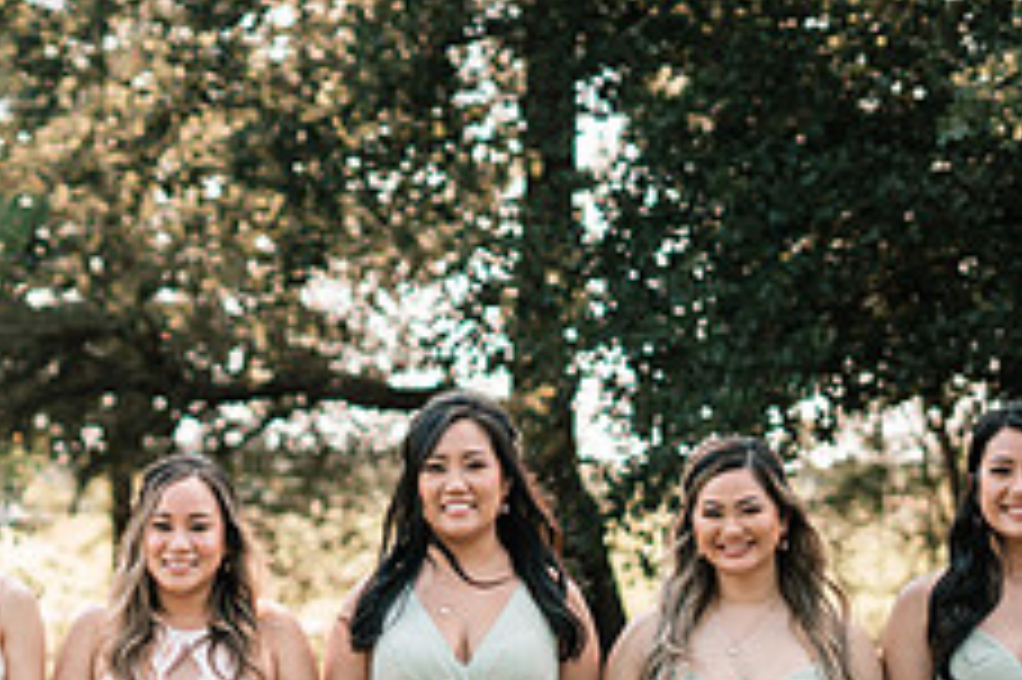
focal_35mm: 128
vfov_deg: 10.7
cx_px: -23
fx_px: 3631
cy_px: 570
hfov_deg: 15.7
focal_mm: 50
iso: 250
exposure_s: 1/2000
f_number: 1.8
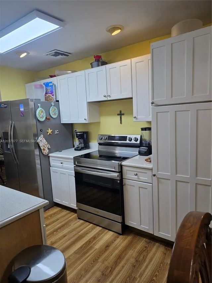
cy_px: 142
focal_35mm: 23
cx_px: 106
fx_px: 188
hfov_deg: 58.9
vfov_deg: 73.9
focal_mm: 6.3
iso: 100
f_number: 1.7
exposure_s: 1/120
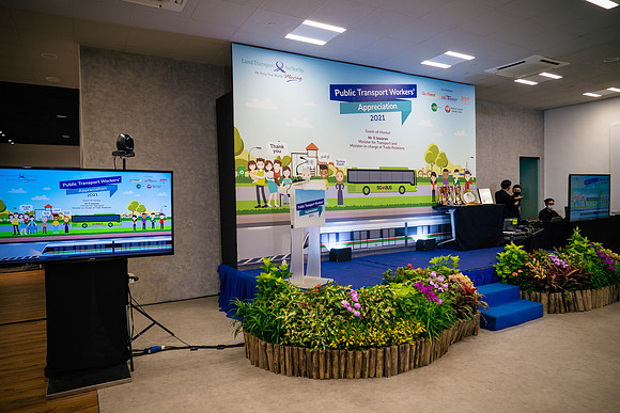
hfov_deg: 76.4
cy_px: 206
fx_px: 394
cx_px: 310
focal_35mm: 23
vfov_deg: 55.4
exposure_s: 1/100
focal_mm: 11
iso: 400
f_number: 2.8
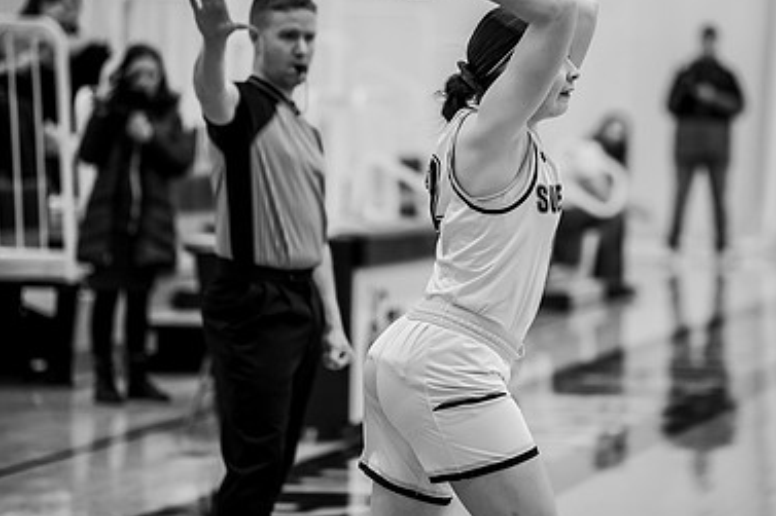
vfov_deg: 5.9
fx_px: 4977
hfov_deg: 8.9
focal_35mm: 231
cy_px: 235
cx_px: 508
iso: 1600
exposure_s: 1/640
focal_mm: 150
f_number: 2.8
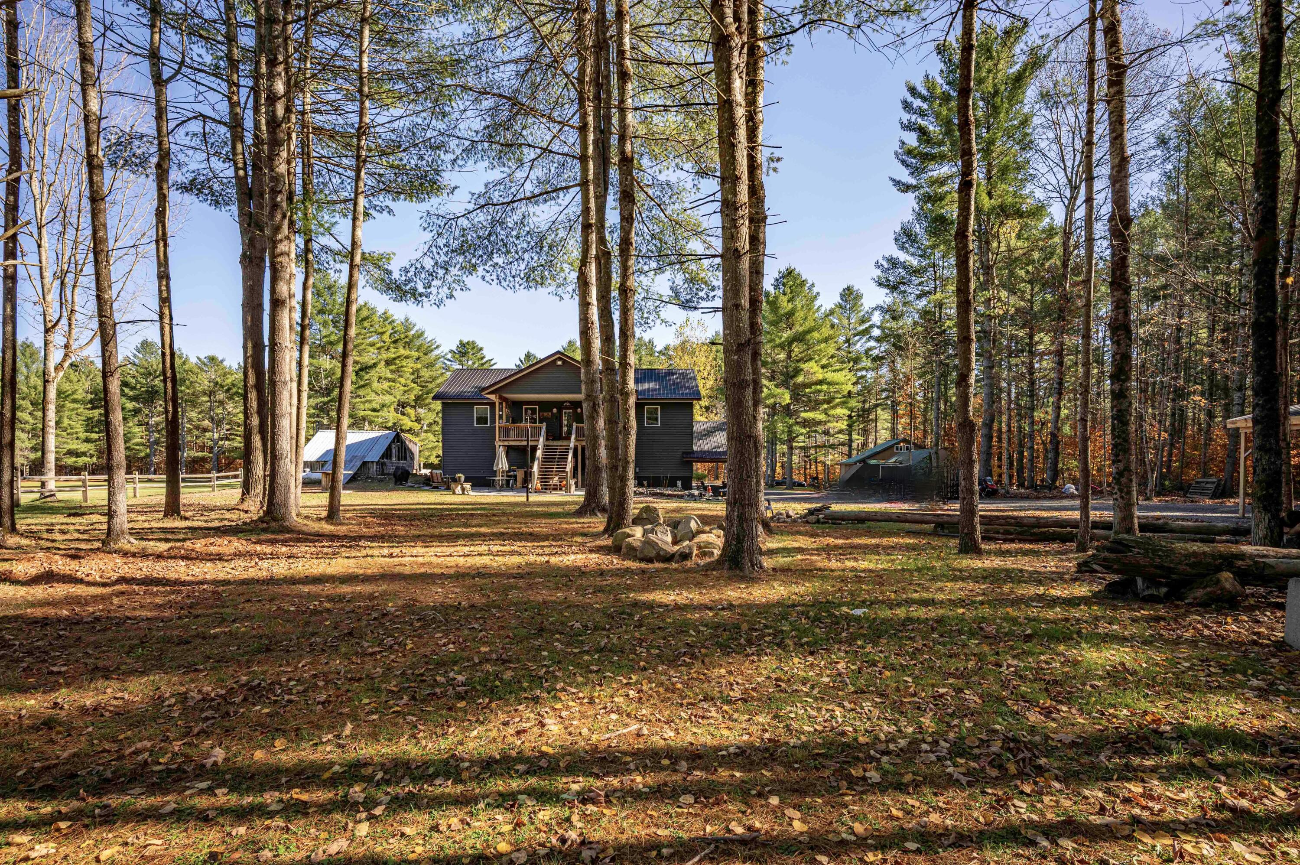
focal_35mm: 17
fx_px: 613
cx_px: 650
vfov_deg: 70.4
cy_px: 432
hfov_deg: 93.3
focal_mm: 17
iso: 200
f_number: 7.1
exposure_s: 1/500
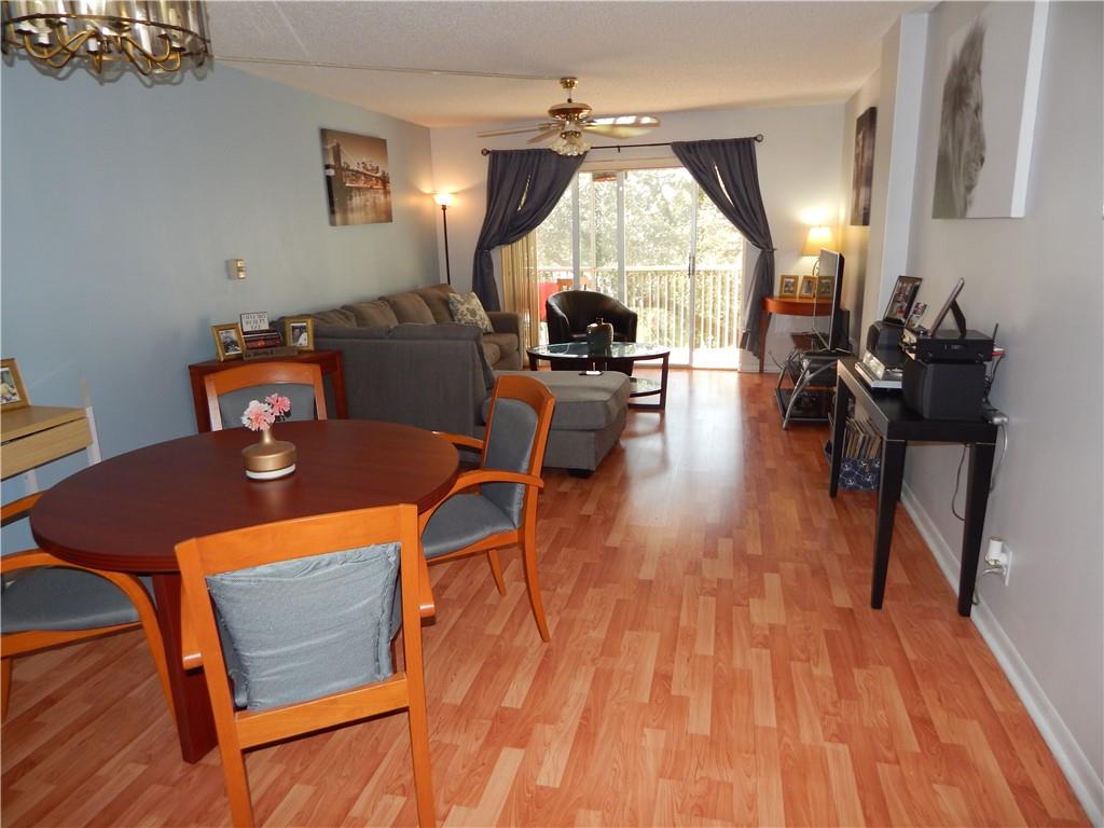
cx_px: 552
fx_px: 734
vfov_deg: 58.9
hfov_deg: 73.9
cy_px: 414
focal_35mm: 23
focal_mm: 4
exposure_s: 1/50
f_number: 3
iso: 125
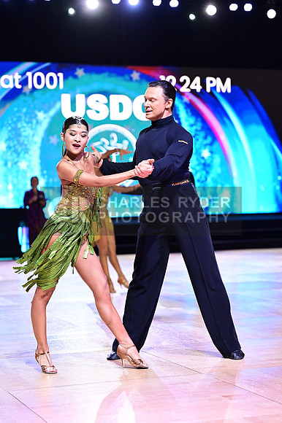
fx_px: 965
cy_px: 212
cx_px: 141
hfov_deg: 16.6
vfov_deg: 24.8
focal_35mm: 82
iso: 2000
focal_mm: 82
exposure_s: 1/500
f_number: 2.8
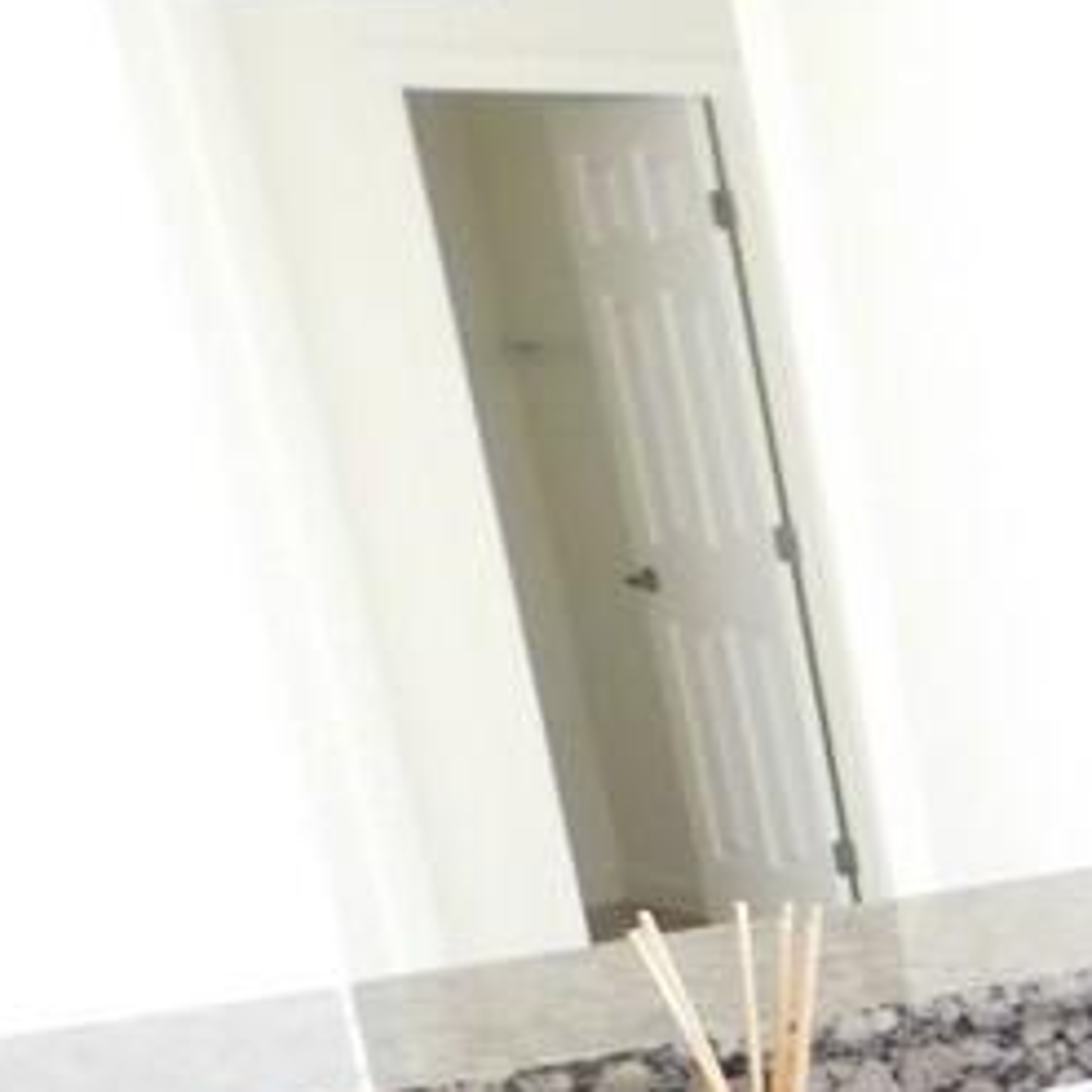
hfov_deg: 13.8
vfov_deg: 16.8
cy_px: 1569
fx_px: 3391
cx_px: 2524
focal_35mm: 95
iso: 400
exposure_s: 1/8
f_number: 3
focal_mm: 4
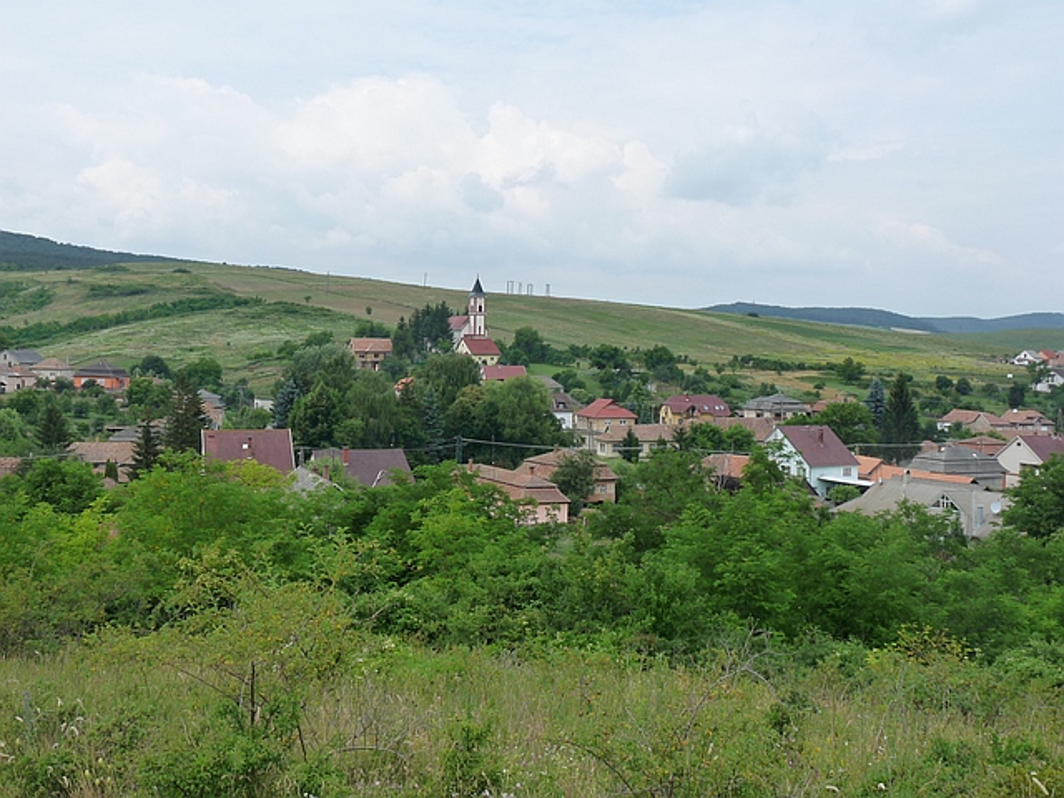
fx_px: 1352
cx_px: 532
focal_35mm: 44
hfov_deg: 42.9
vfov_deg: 32.9
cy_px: 399
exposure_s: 1/400
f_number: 5.6
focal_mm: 7.8
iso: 160
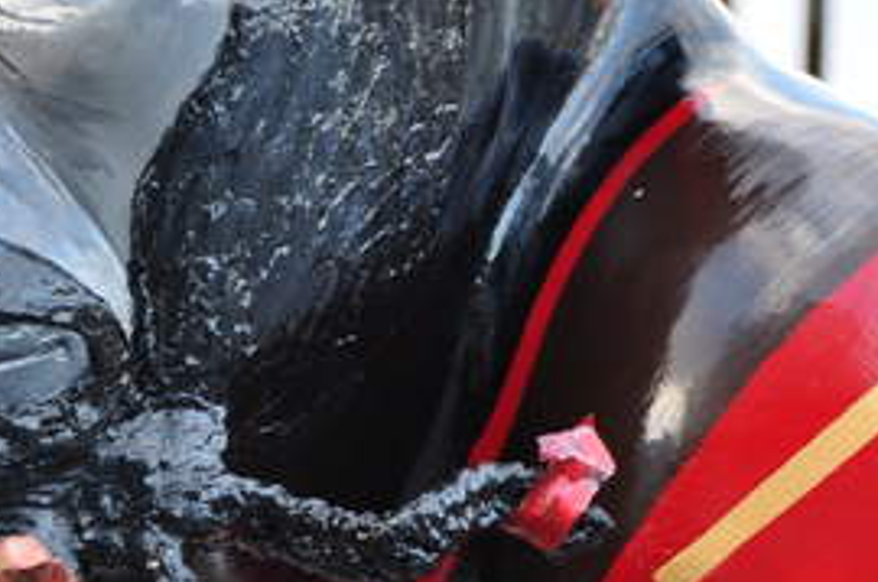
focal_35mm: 320
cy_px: 37
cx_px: 208
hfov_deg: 6.4
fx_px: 7791
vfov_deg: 4.3
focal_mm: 90
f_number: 5.3
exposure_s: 1/30
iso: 200
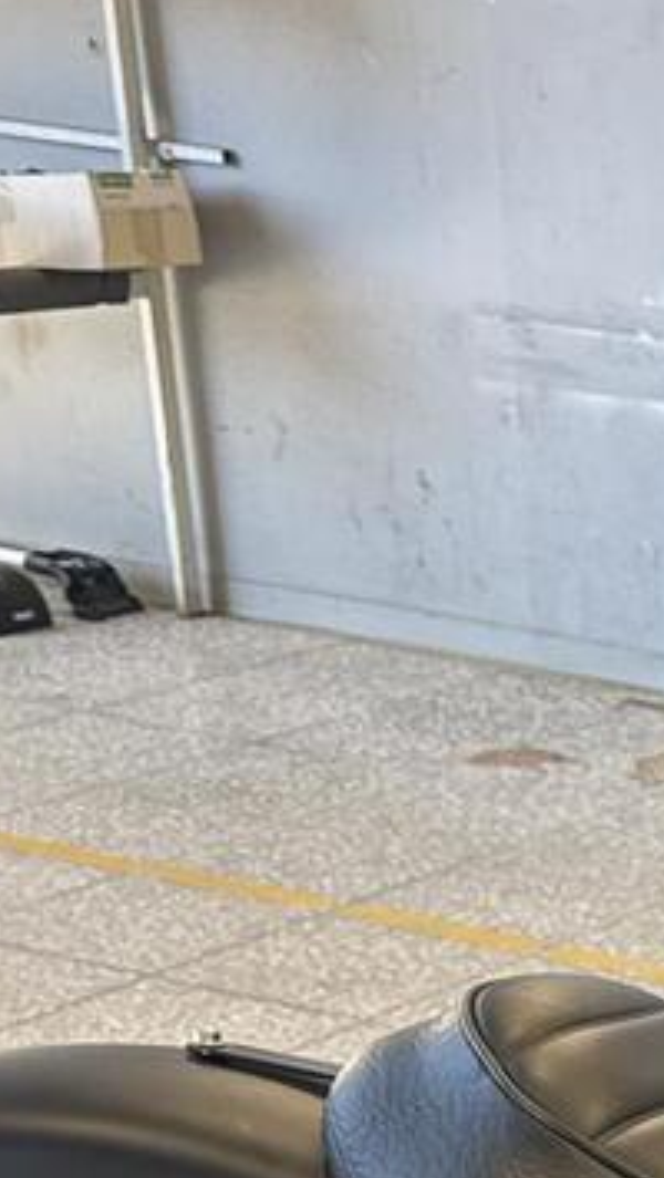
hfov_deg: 9.9
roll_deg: -4.5
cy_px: 1616
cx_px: 1663
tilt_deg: -29.1
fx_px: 3314
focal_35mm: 106
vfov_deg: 18.5
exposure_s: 1/121
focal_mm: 6.76
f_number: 1.78
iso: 64
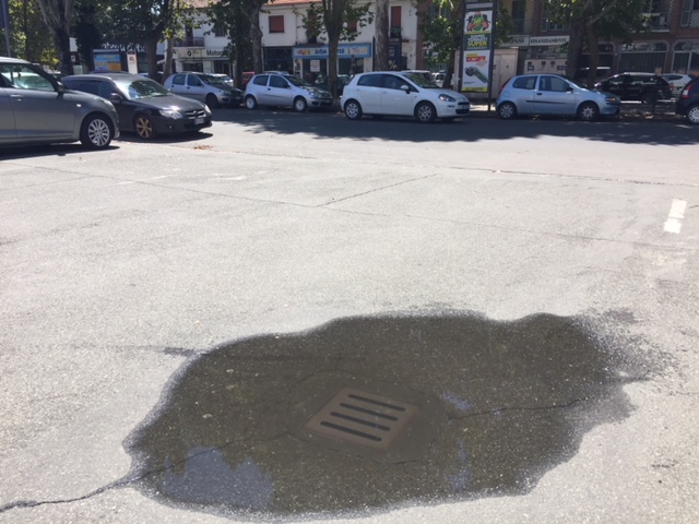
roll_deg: +0.5
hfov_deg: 61.7
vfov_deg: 48.2
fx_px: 586
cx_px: 350
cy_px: 262
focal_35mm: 29
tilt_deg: -16.9
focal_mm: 4.15
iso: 32
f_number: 2.2
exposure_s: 1/1276
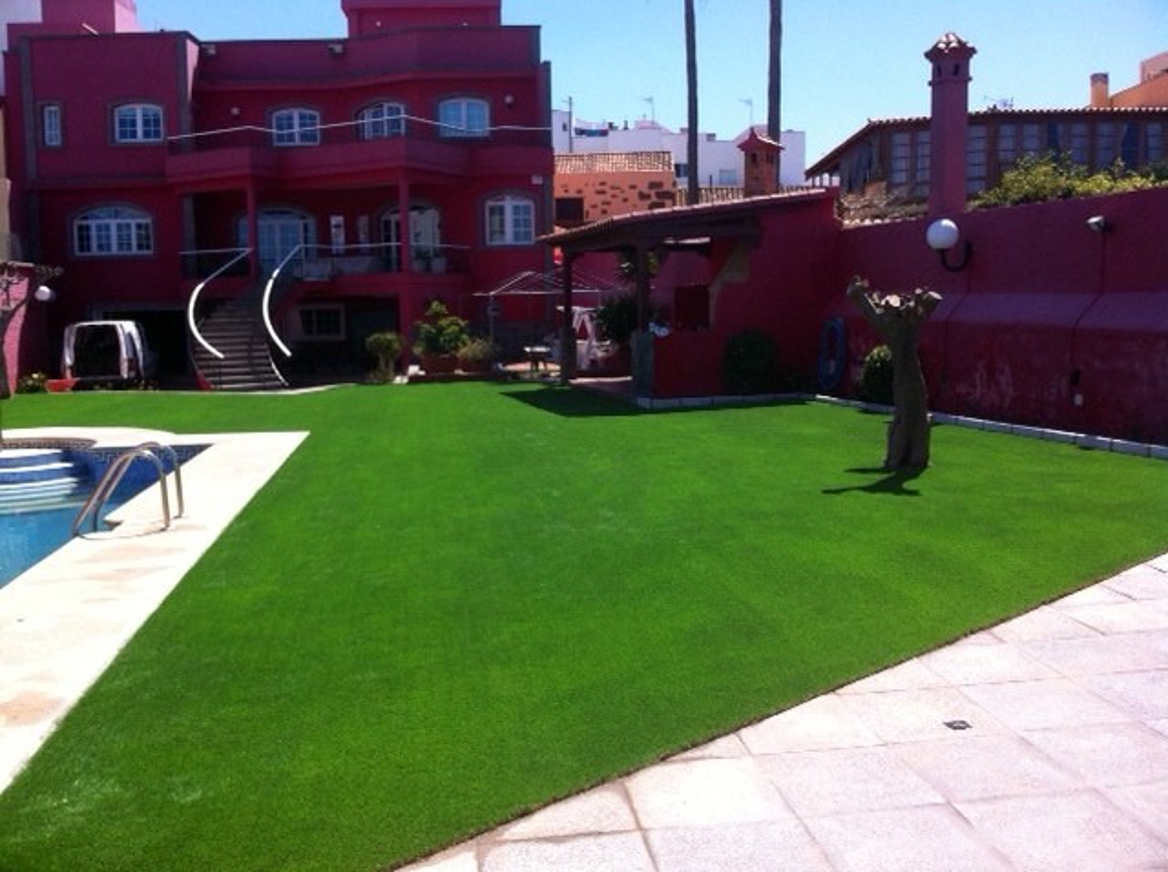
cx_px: 584
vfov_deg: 40.6
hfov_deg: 52.7
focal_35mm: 35
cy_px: 436
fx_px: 1179
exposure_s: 1/1160
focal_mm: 3.85
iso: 80
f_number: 2.8
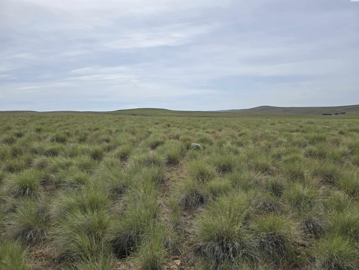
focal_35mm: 23
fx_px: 239
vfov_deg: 58.9
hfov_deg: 73.9
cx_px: 180
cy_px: 135
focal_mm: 6.3
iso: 12
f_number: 1.7
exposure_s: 1/1650
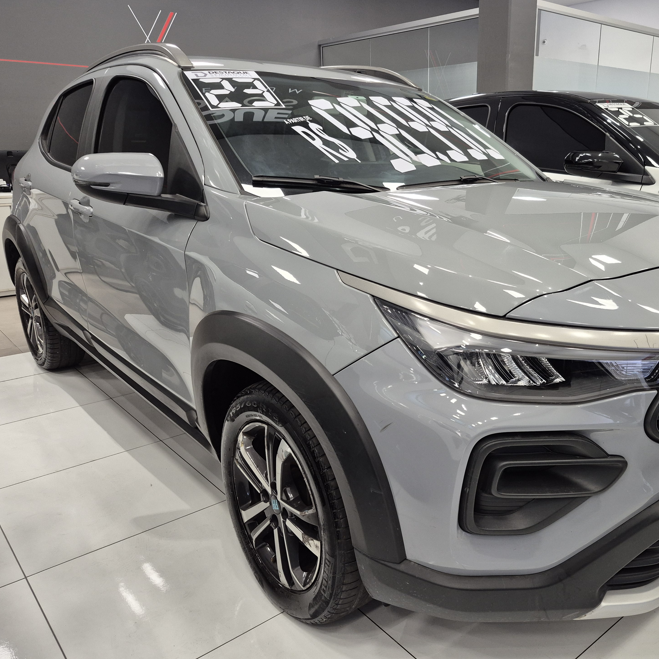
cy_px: 325
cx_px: 433
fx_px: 603
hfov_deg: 56.2
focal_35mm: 28
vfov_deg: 57.3
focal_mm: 5.4
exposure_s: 1/120
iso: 320
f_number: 1.8
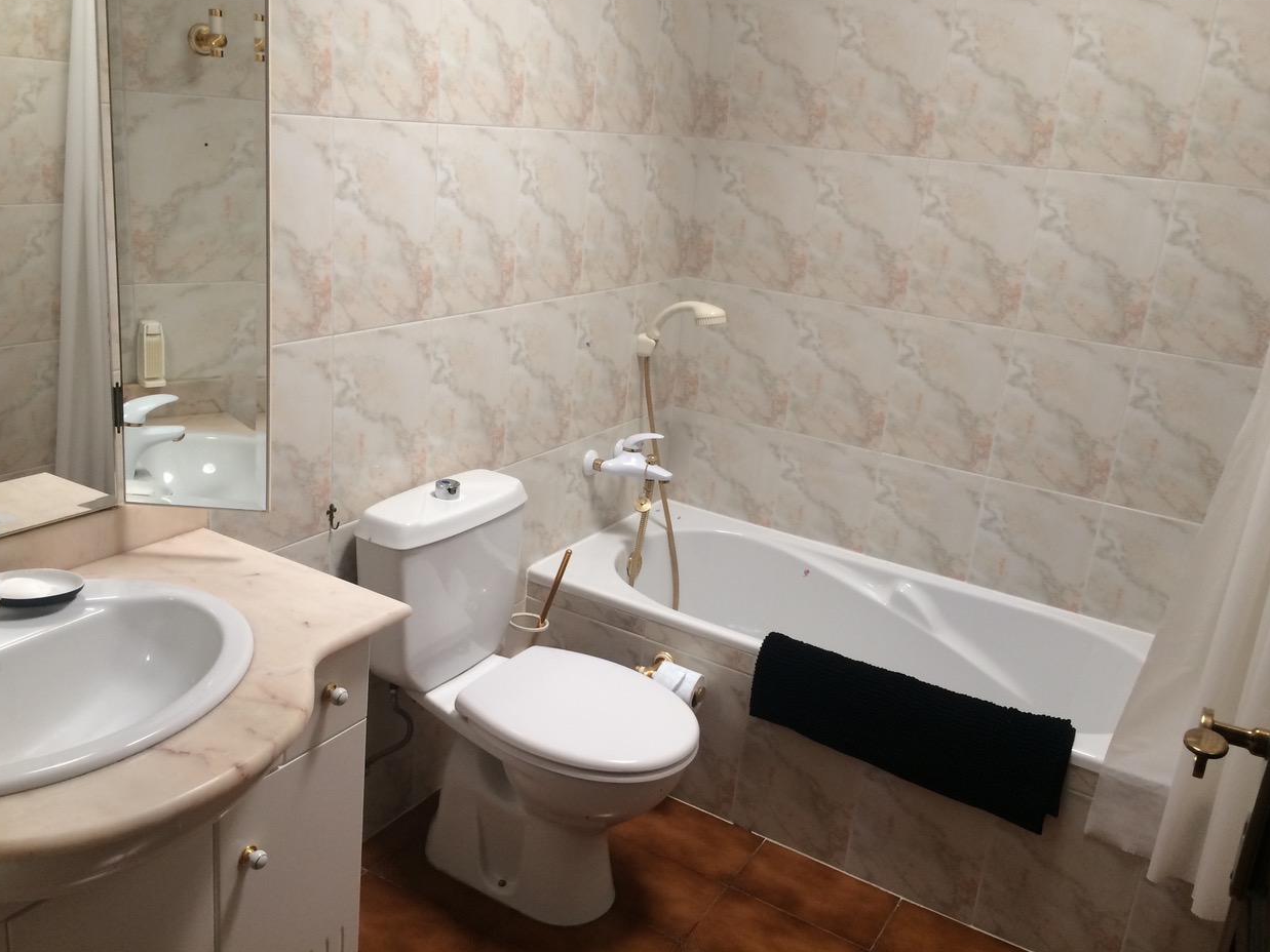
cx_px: 615
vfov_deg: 46.8
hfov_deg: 59.9
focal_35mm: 30
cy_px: 461
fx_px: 1101
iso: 50
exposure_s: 1/33
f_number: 2.2
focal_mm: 4.15
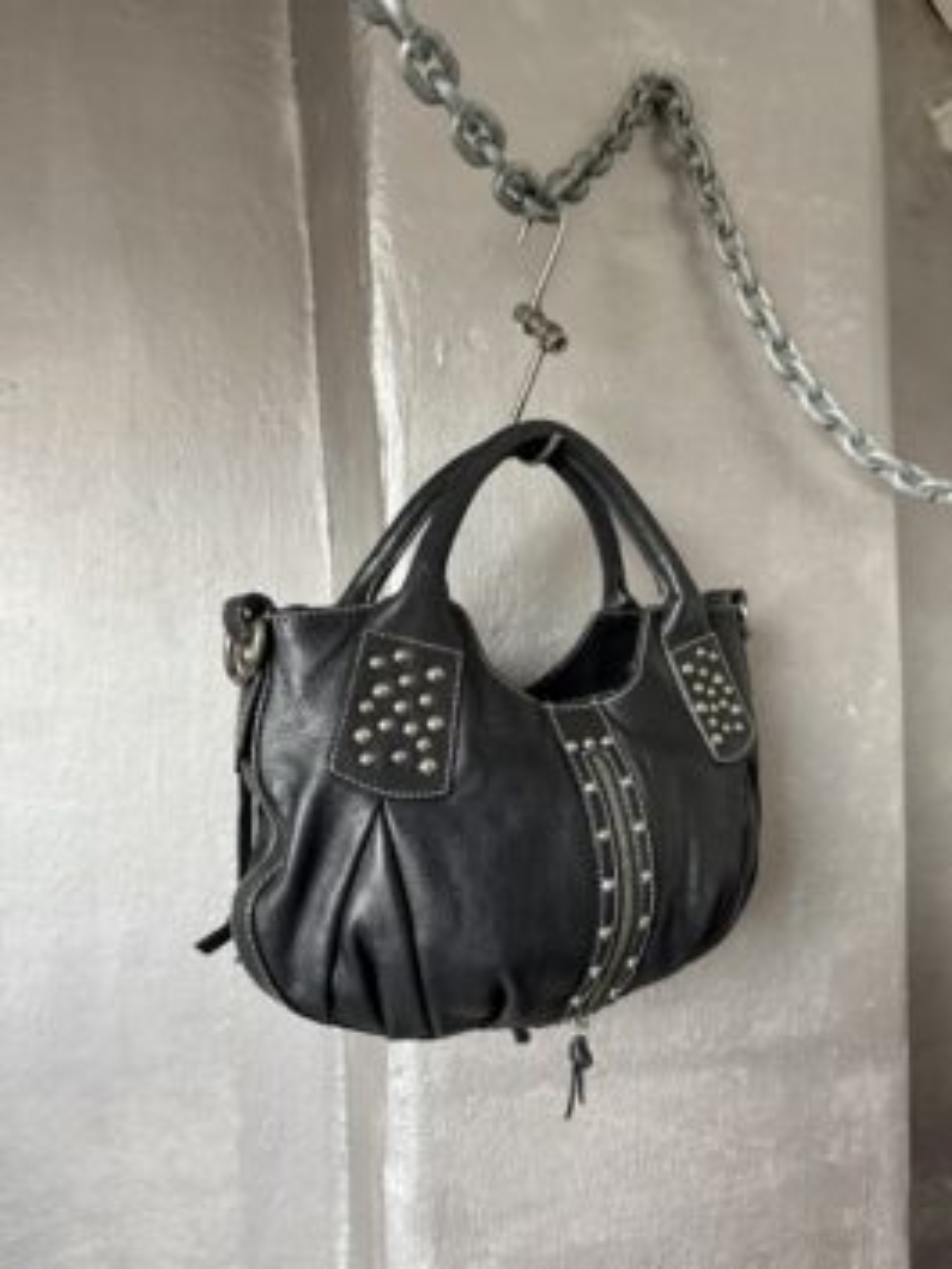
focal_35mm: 24
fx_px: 880
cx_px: 476
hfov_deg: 56.8
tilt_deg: +1.8
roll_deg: -1.1
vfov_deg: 71.6
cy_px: 634
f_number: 1.78
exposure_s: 1/60
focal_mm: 6.76
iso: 500
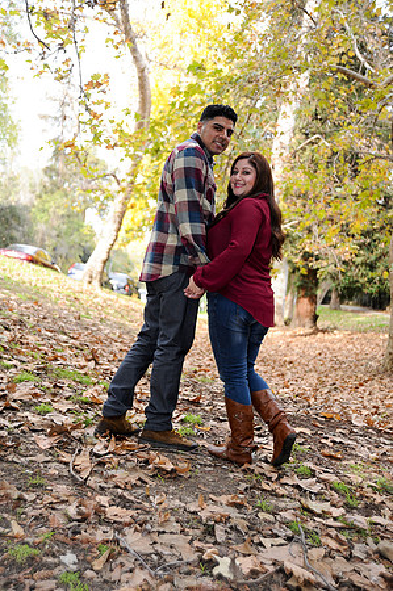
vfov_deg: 46.4
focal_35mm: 42
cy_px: 296
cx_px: 196
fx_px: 689
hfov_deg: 31.8
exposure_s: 1/125
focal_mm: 42
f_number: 4.5
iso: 320
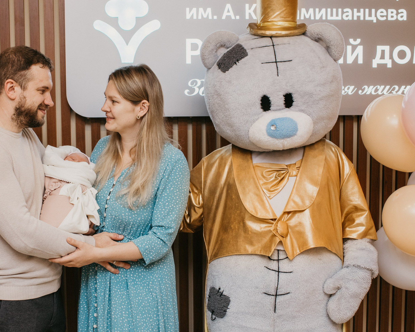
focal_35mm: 56
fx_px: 688
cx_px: 163
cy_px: 179
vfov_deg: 27.1
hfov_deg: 33.5
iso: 400
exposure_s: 1/160
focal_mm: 35
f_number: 4
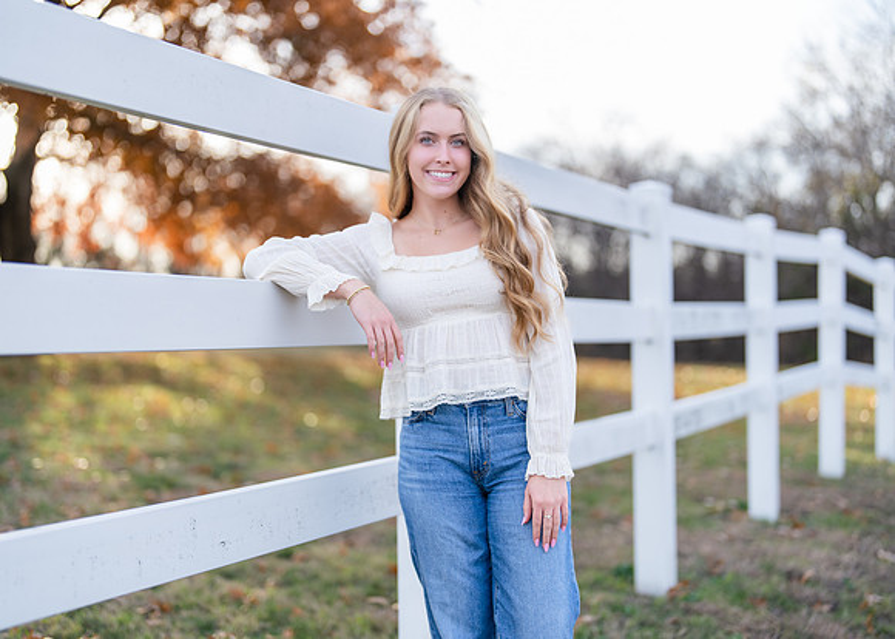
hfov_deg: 36.9
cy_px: 320
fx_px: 1340
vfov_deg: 26.8
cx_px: 426
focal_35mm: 53
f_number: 1.2
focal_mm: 50
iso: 100
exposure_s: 1/1600
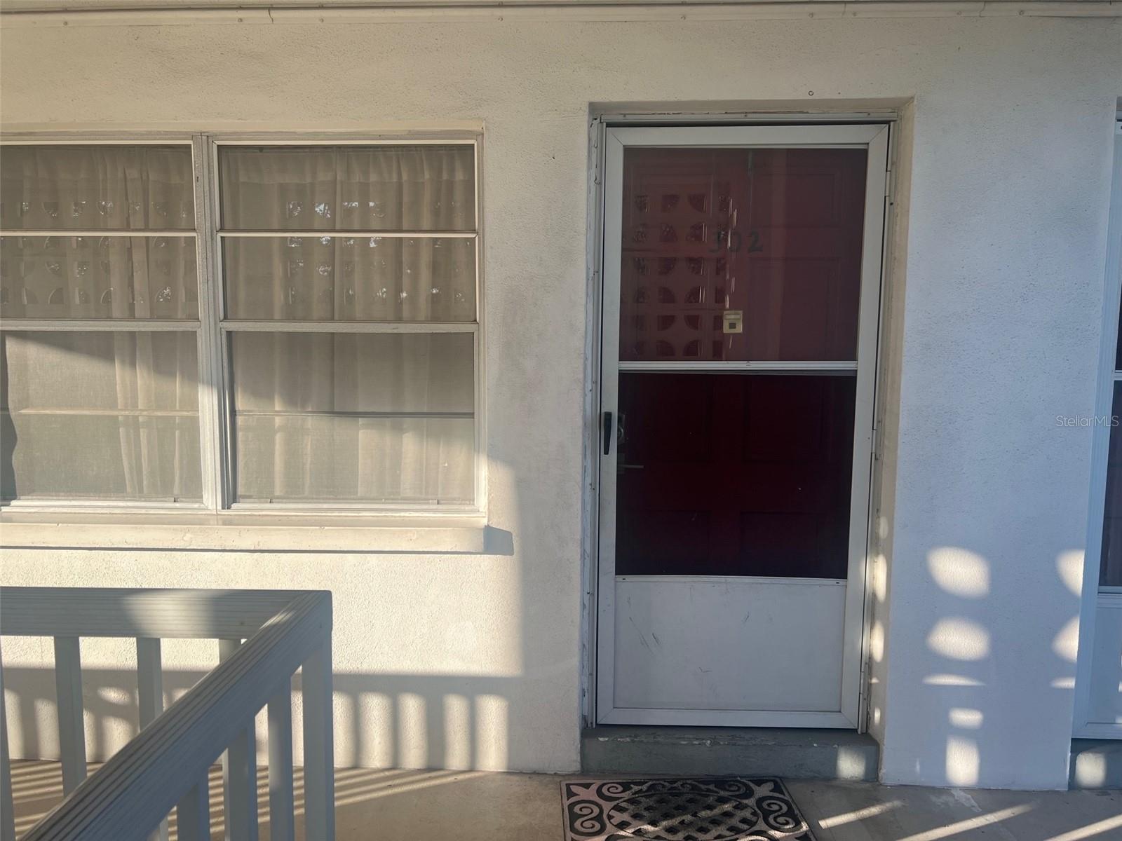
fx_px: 843
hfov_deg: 67.3
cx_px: 561
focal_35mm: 26
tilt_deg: -6.0
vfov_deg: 53.1
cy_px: 420
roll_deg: -0.3
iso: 50
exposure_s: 1/866
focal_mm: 5.7
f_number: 1.5
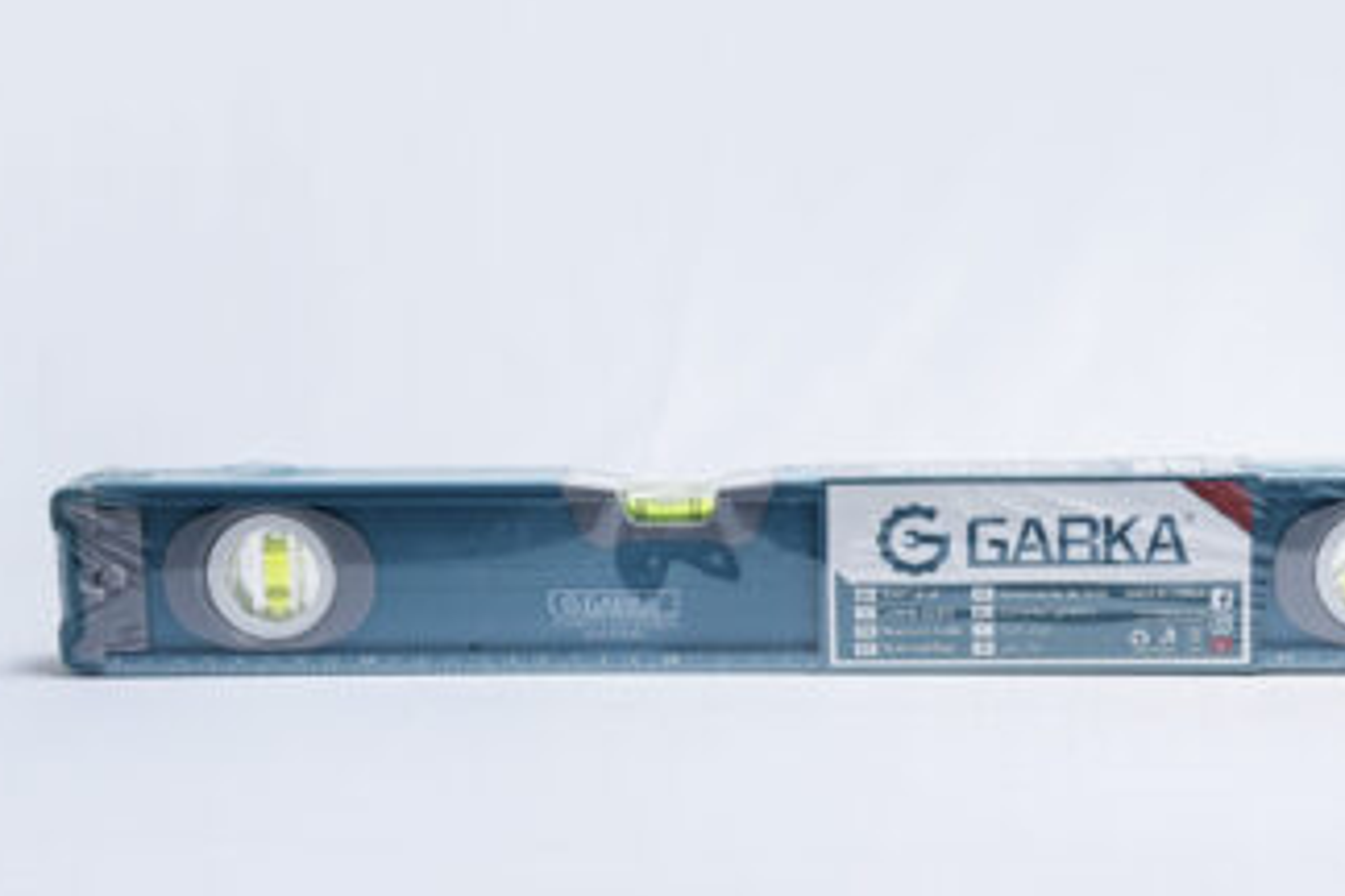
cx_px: 830
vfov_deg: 19.7
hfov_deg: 29.1
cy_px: 496
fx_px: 2578
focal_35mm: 69
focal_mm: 52
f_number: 9
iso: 3200
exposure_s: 1/200
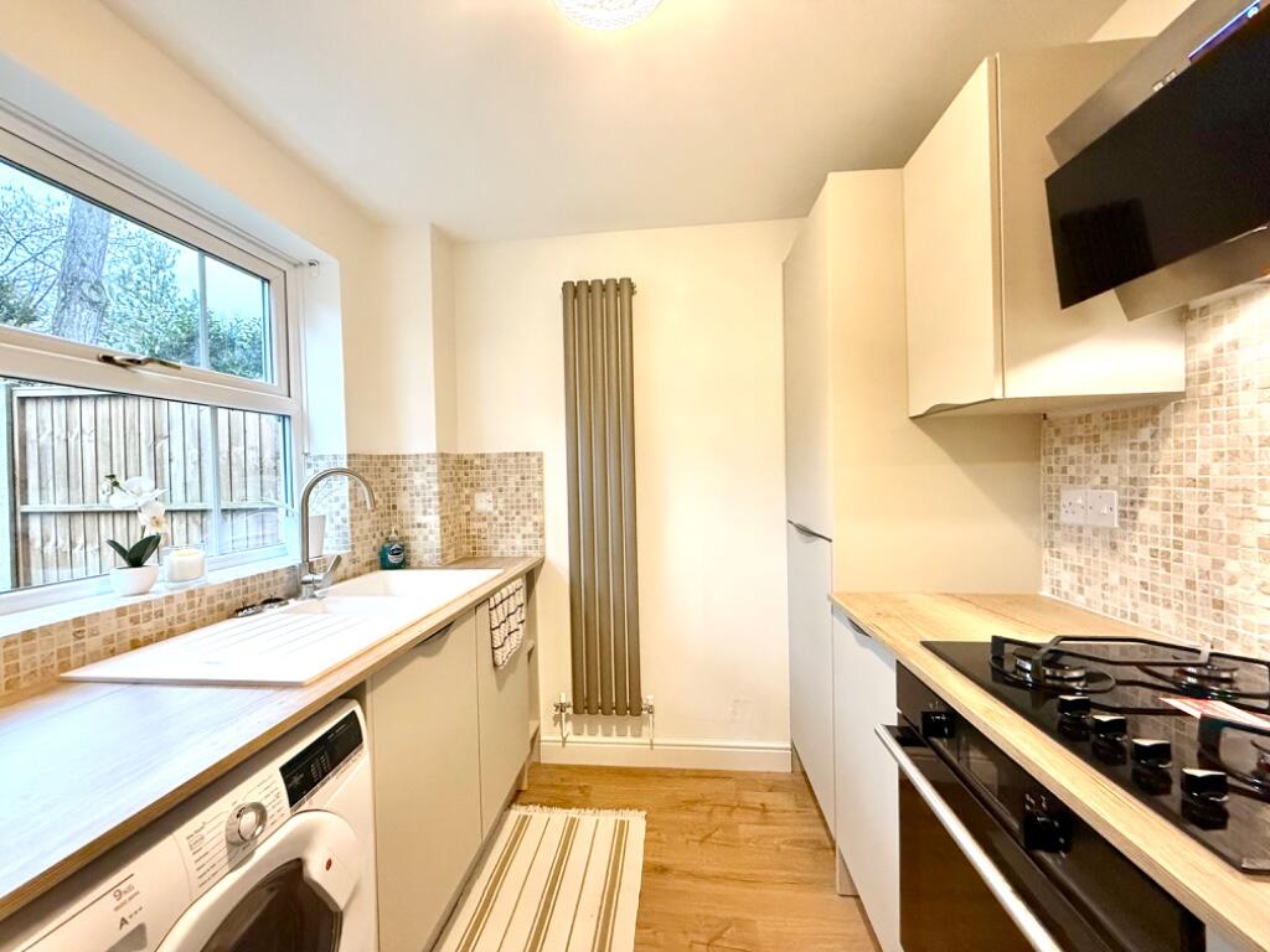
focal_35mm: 14
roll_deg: +1.4
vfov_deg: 85.7
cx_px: 635
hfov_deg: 102.1
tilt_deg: +0.2
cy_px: 476
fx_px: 514
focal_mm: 2.22
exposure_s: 1/60
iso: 640
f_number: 2.2
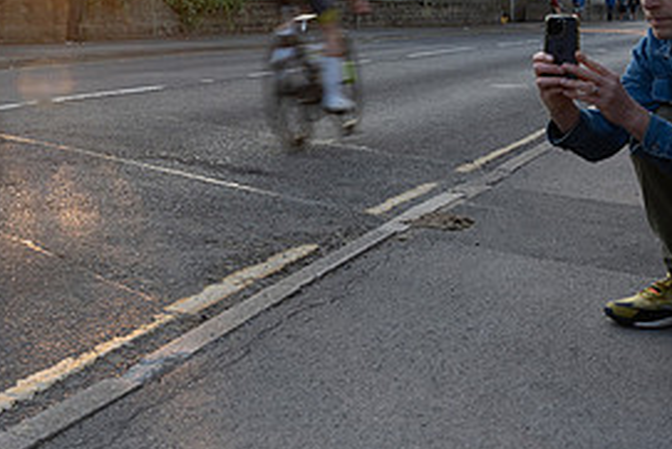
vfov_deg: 21.7
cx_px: 50
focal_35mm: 60
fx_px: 1121
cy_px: -16
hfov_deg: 31.6
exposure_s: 1/40
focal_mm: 28
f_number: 7.1
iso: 200
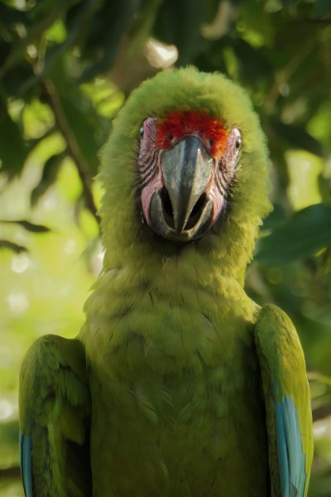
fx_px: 9929
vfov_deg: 2.9
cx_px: 166
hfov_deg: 1.9
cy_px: 248
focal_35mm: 720
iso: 800
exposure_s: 1/125
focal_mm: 132
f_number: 6.4
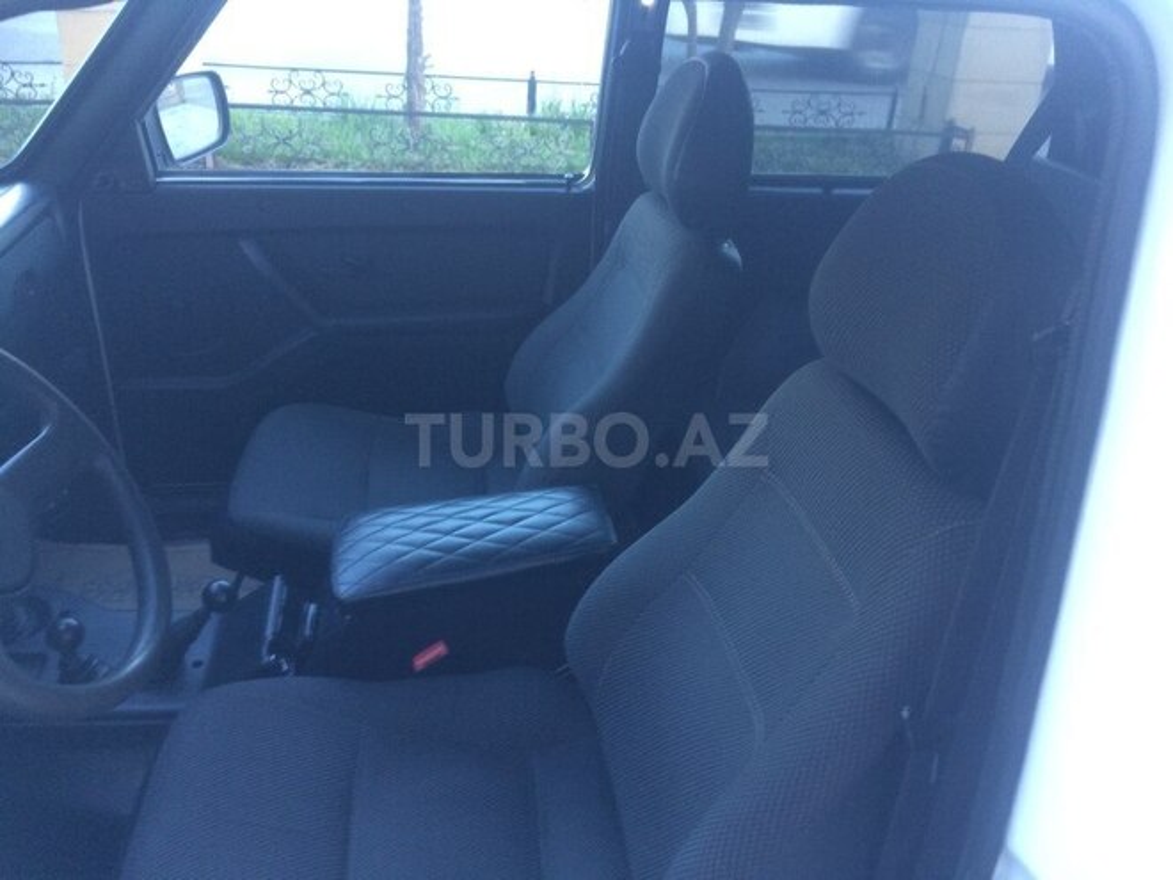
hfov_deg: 61.7
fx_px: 983
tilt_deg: -27.2
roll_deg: -5.9
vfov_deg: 48.2
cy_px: 440
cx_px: 586
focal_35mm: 29
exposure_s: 1/33
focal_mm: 4.15
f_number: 2.2
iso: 80
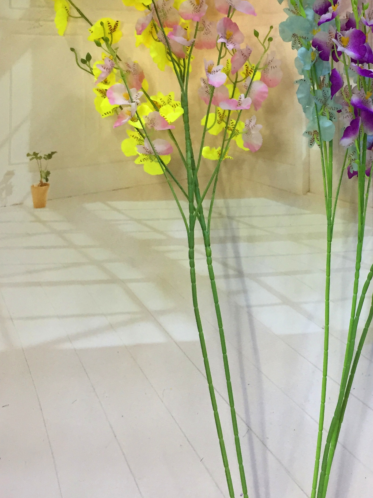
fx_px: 733
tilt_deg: -24.8
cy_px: 209
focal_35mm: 51
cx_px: 285
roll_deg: +1.7
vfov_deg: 37.4
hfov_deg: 28.1
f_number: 2.2
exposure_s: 1/33
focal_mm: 4.15
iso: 64
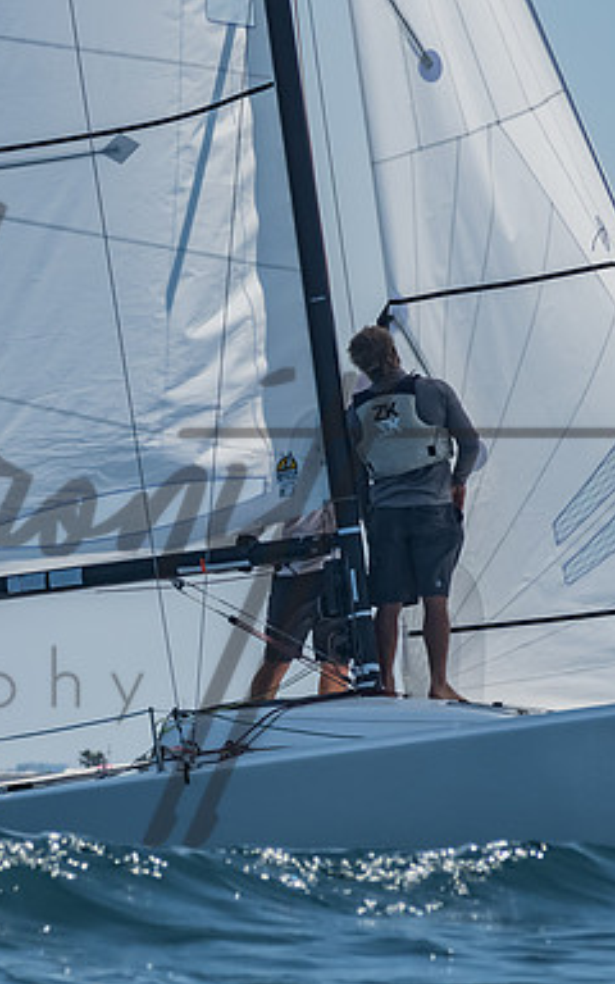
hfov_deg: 2.1
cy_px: 496
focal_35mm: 618
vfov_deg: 3.4
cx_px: -18
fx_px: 16573
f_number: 13
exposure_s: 1/1000
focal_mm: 240
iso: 640
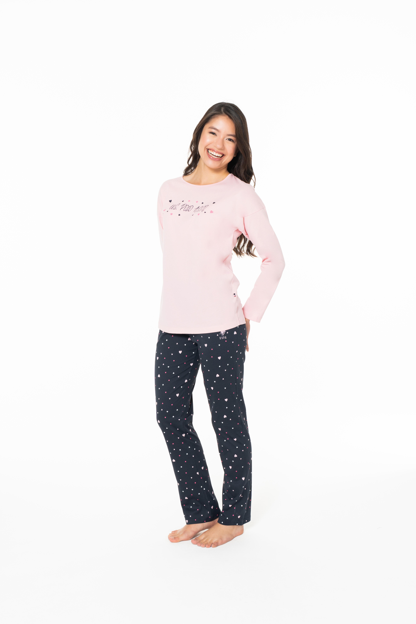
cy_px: 312
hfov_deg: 32.6
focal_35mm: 41
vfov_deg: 47.4
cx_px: 208
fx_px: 711
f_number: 8
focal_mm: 41
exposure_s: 1/160
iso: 200
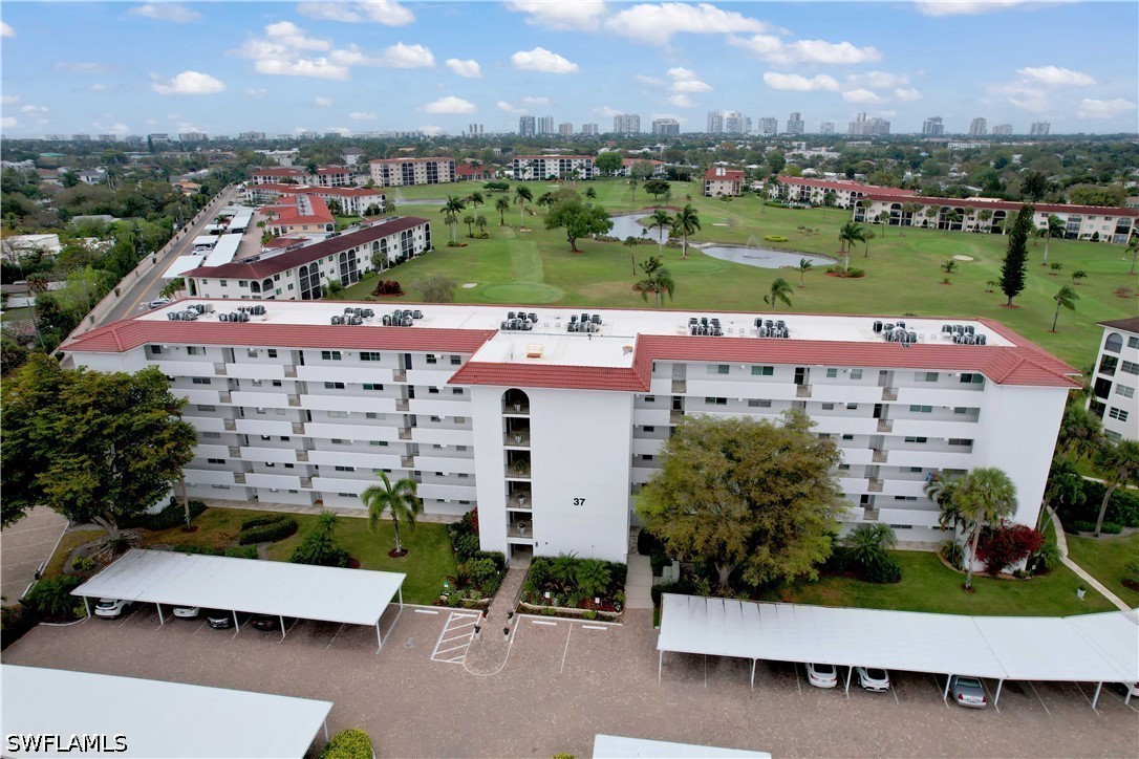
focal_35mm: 22
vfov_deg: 57.2
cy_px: 380
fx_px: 696
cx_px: 570
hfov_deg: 78.6
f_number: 2.8
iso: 120
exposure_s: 1/2000
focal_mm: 8.38
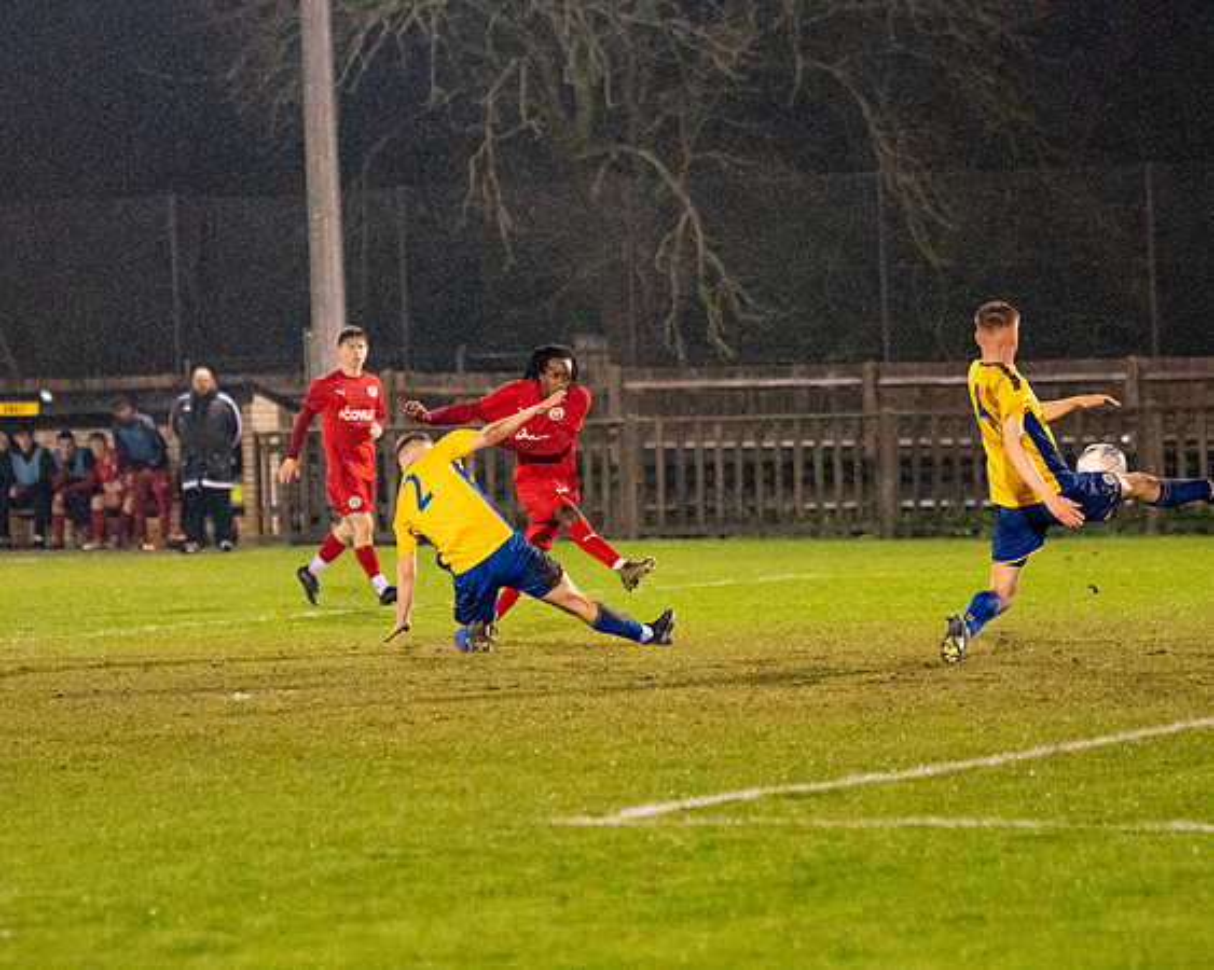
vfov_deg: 7.5
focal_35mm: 206
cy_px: 485
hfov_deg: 9.4
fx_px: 7402
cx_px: 607
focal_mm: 122
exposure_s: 1/1250
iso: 8000
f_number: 2.8
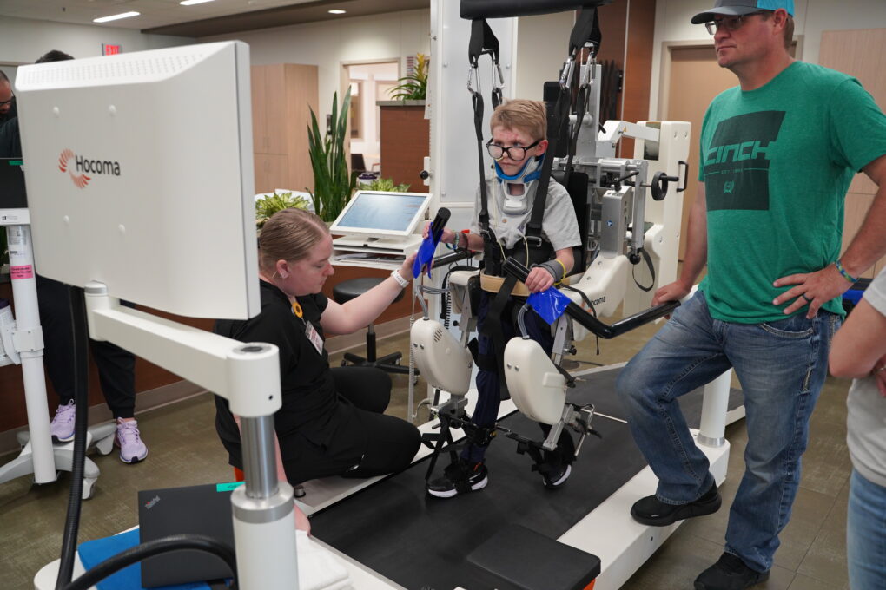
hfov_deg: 65.5
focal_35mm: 28
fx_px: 689
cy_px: 295
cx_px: 443
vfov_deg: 46.4
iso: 2000
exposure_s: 1/160
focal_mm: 28
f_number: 4
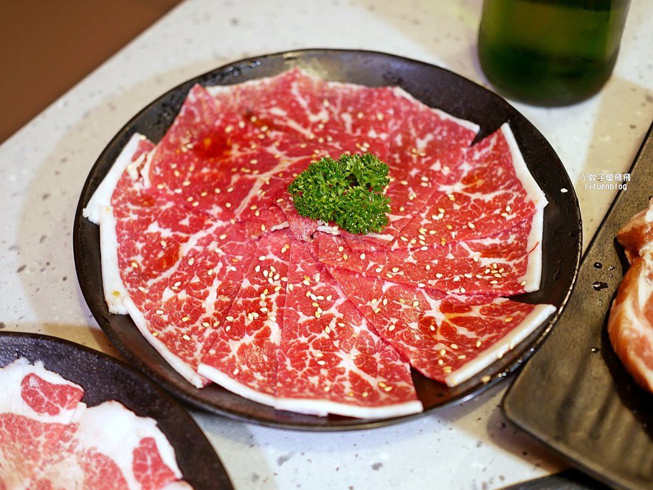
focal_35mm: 50
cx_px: 326
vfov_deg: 29.1
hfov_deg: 38.2
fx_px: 944
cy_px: 245
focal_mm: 25
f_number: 1.8
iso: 250
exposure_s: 1/60
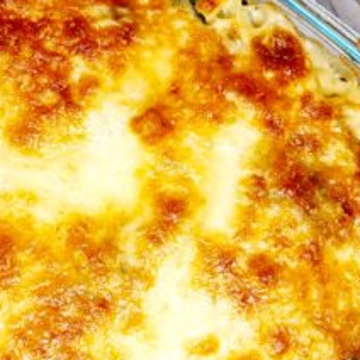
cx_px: 151
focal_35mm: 65
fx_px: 765
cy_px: 234
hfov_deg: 26.5
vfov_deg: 26.4
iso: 80
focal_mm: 5.4
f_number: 1.8
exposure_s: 1/100
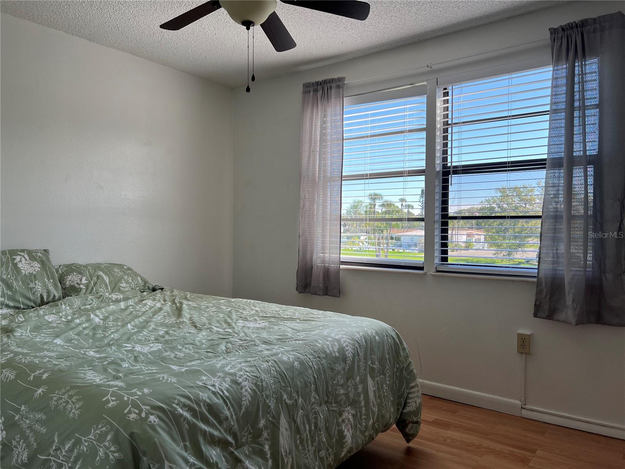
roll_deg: -0.8
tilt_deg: -1.3
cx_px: 312
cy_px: 234
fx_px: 469
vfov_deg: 53.1
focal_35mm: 26
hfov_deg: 67.3
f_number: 1.5
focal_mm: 5.7
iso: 50
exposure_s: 1/621
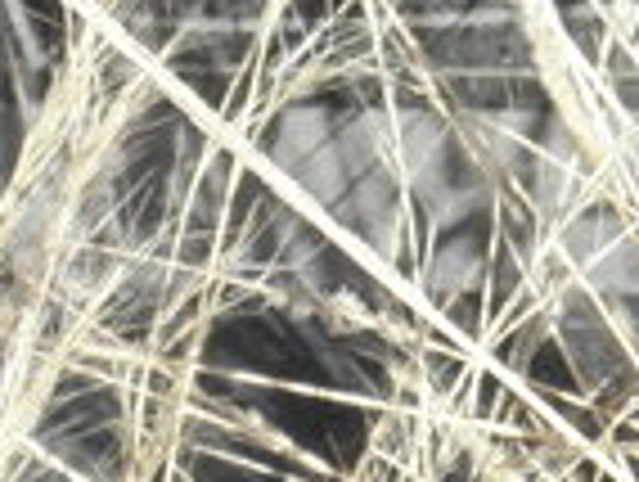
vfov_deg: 9.7
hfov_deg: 13.2
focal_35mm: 146
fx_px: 2700
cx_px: 747
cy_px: -387
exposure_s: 1/500
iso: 200
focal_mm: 4.6
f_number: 6.3
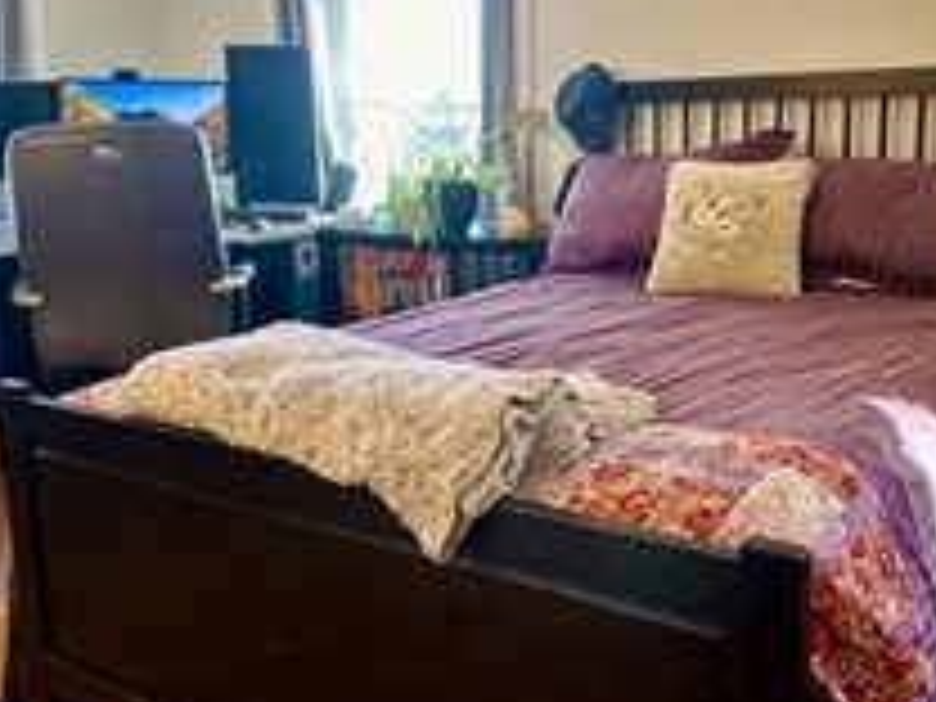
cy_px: 274
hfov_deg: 46.6
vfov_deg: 35.8
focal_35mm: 40
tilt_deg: -8.5
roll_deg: +0.3
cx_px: 540
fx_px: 1082
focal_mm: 6.86
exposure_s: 1/60
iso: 125
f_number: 1.78
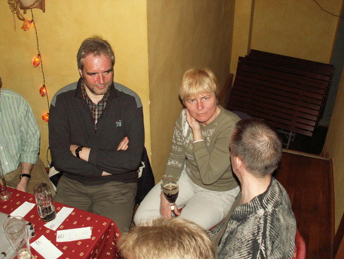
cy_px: 131
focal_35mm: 36
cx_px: 168
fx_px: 358
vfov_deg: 39.7
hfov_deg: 51.3
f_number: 2.8
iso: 160
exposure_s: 1/40
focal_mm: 5.86
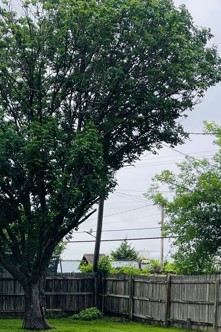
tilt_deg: +3.7
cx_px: -28
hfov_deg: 22.0
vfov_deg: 33.8
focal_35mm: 58
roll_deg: -0.8
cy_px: 247
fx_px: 534
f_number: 1.6
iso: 32
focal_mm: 5.1
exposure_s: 1/1387
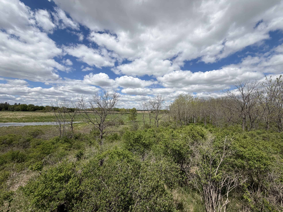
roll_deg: -2.8
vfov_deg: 85.7
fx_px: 114
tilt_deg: +2.8
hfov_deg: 102.1
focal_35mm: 14
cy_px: 106
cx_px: 142
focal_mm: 2.22
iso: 20
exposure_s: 1/1464
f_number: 2.2
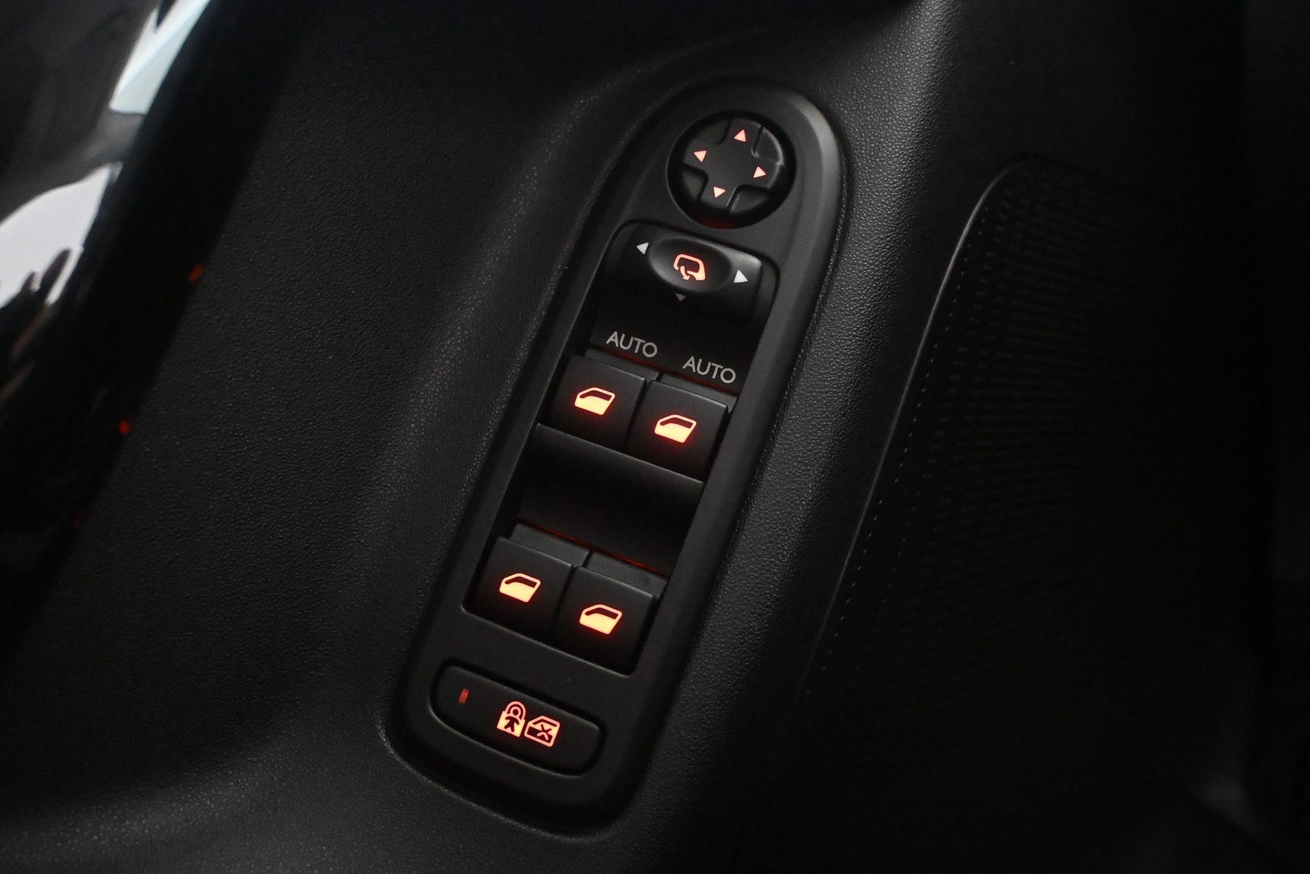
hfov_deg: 58.3
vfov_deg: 40.8
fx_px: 1173
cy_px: 437
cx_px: 655
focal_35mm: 32
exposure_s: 1/25
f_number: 4
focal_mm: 21.5
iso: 12800
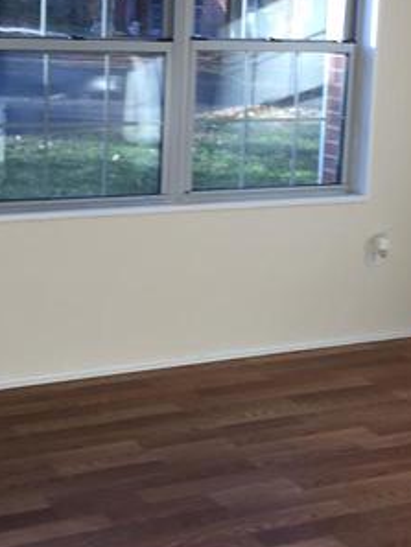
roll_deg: -1.1
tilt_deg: -4.7
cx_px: 171
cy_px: 193
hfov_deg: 19.6
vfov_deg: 25.9
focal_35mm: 75
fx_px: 1186
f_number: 2.2
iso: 40
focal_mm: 4.15
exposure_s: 1/60
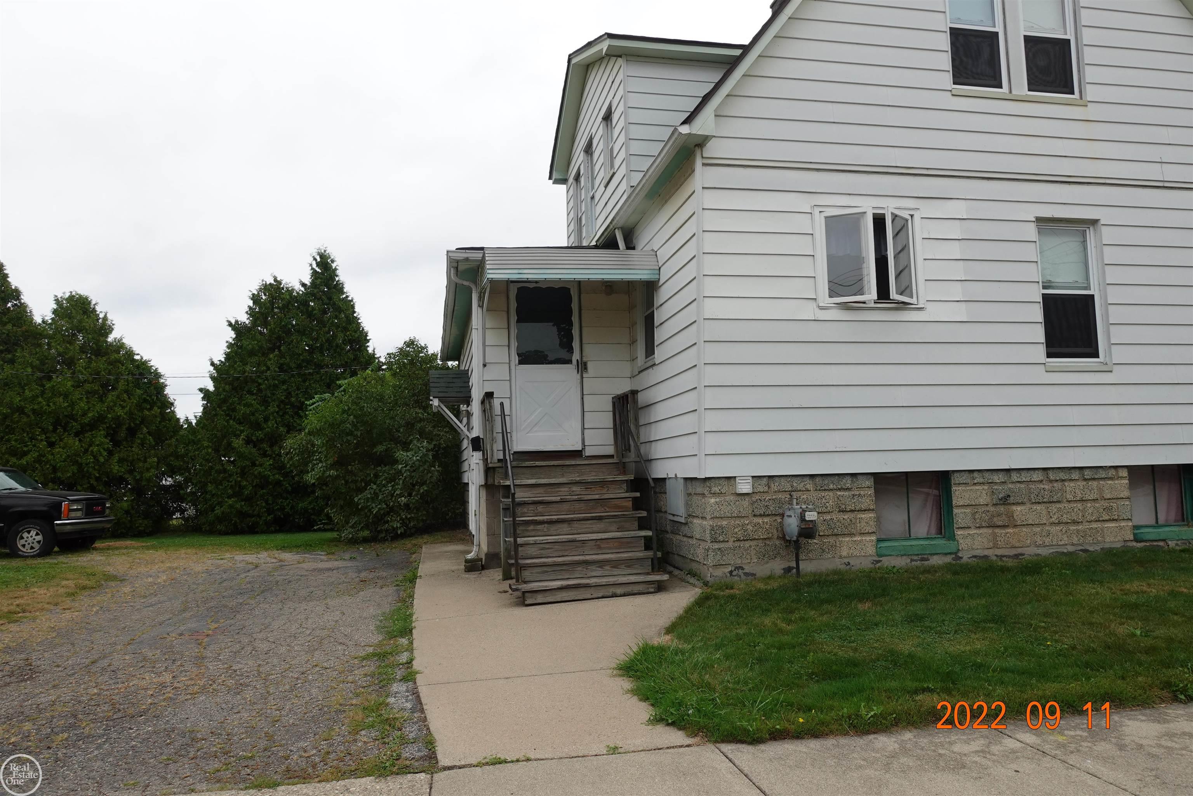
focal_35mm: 24
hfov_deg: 73.7
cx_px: 596
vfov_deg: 53.1
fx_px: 795
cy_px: 398
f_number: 5.6
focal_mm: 9.4
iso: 125
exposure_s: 1/200
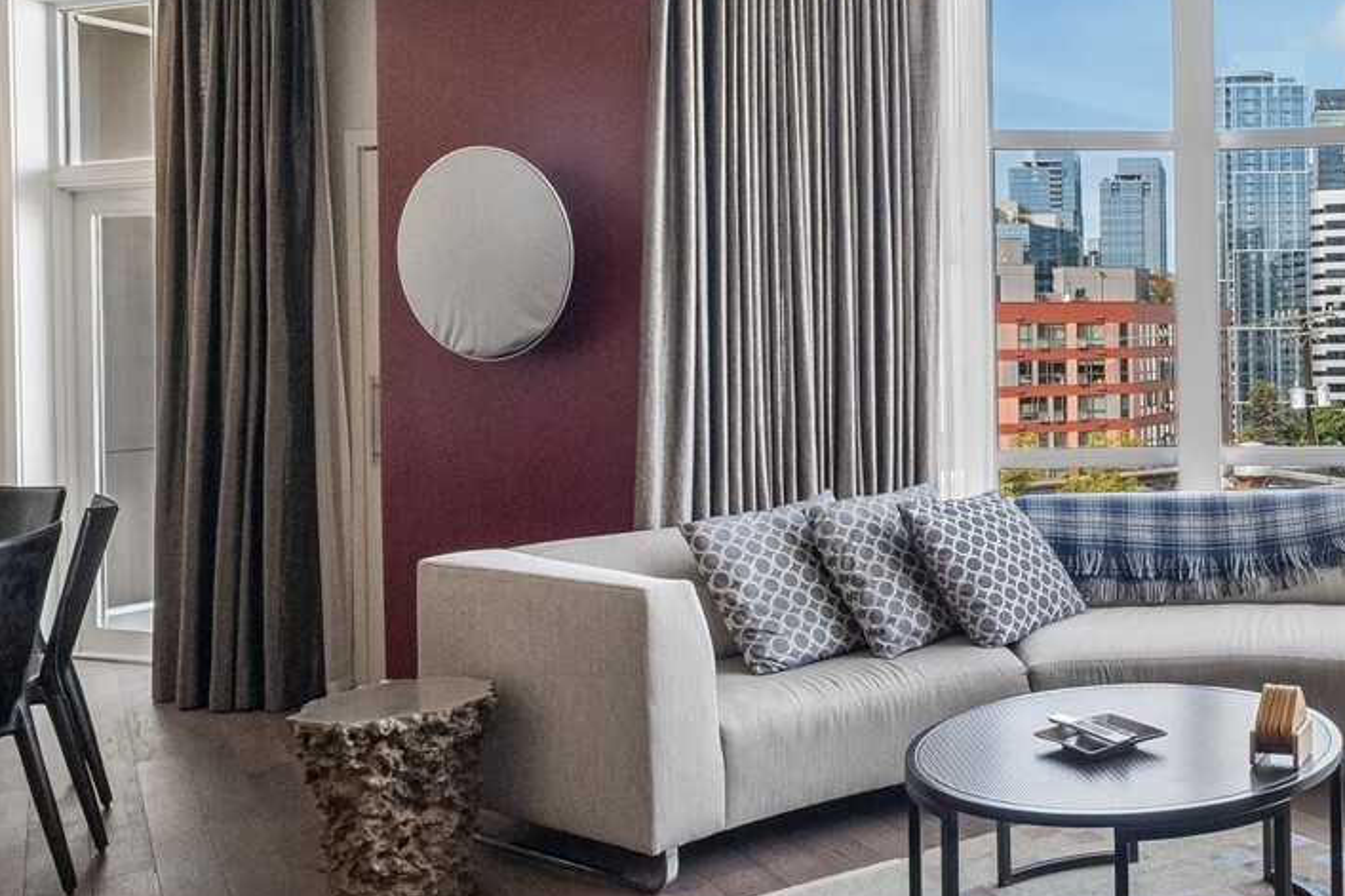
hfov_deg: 47.6
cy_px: 351
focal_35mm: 36
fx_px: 1345
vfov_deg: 36.7
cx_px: 1215
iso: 320
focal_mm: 10
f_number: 9
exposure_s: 1/30
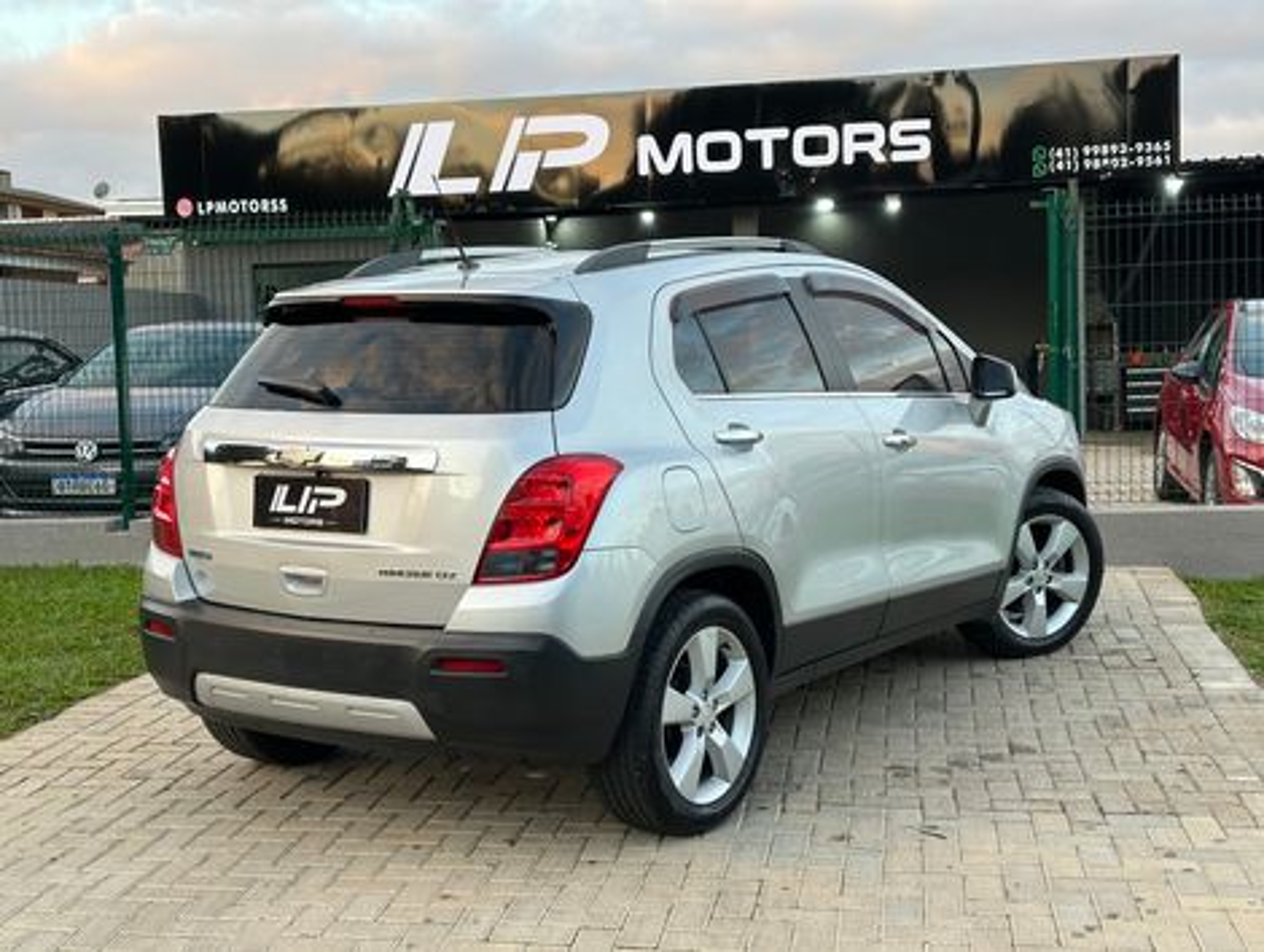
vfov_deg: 30.3
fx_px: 1755
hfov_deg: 39.6
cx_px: 632
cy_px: 476
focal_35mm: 48
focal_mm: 6.86
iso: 50
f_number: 1.78
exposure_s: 1/121
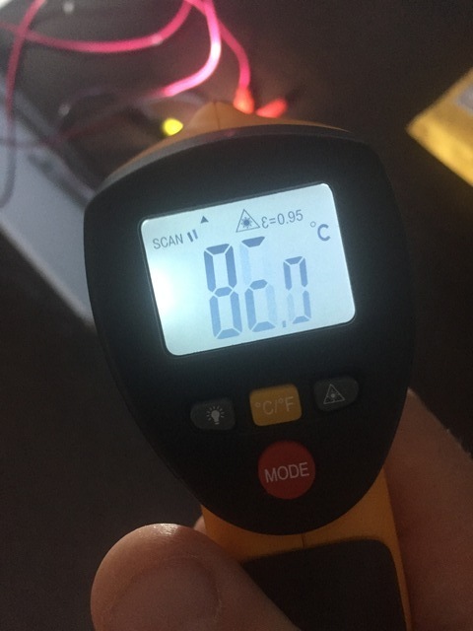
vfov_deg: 61.7
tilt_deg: -70.3
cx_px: 236
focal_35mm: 29
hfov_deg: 48.2
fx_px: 528
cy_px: 316
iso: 250
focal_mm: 4.15
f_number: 2.2
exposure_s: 1/33
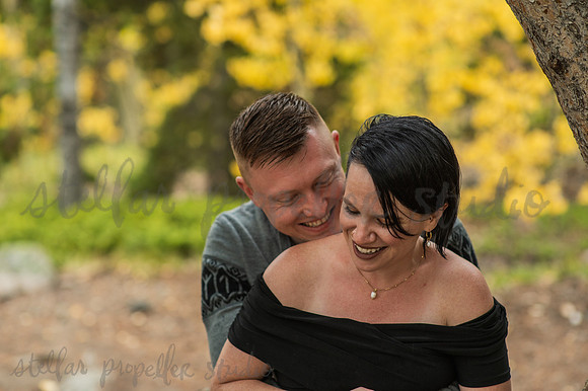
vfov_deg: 16.1
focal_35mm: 85
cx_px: 294
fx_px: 1387
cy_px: 196
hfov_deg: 23.9
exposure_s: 1/160
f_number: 2.5
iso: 500
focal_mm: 85
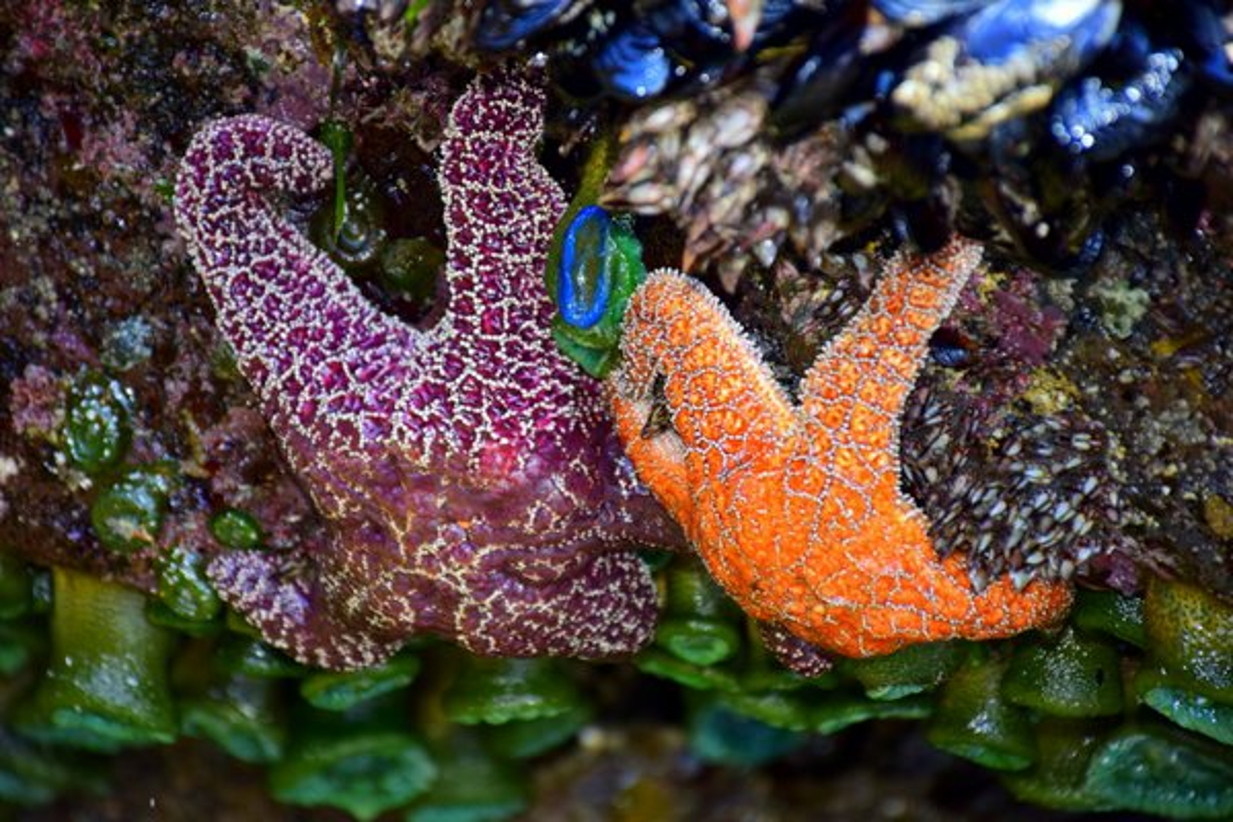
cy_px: 411
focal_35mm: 210
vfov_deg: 6.5
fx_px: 7192
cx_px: 616
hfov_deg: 9.8
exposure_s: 1/200
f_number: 5.6
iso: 800
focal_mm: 140
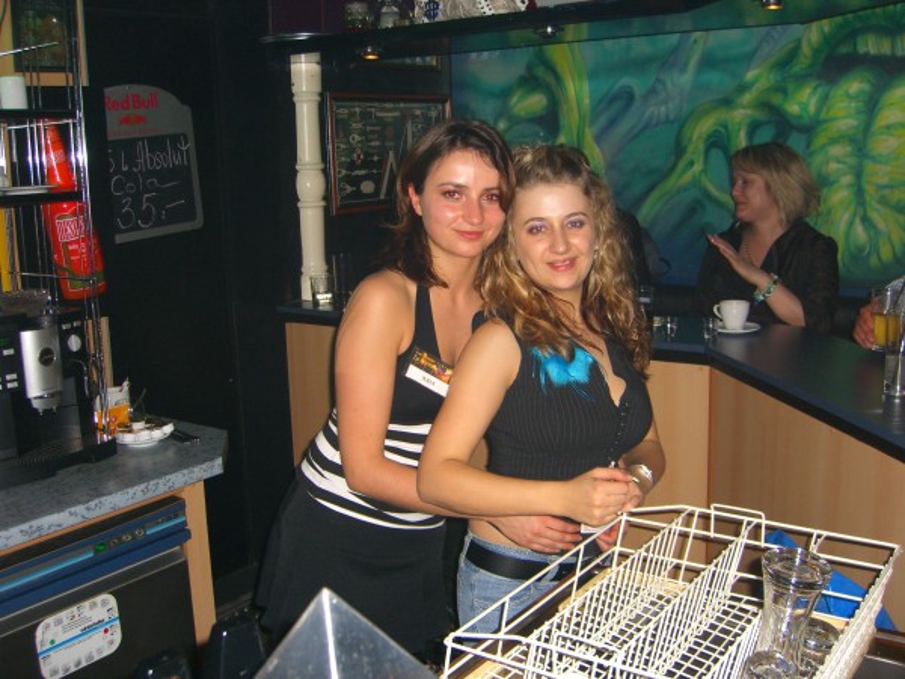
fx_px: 993
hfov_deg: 49.0
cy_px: 340
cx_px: 452
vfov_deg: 37.7
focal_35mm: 38
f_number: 2.8
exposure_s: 1/60
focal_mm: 7.9
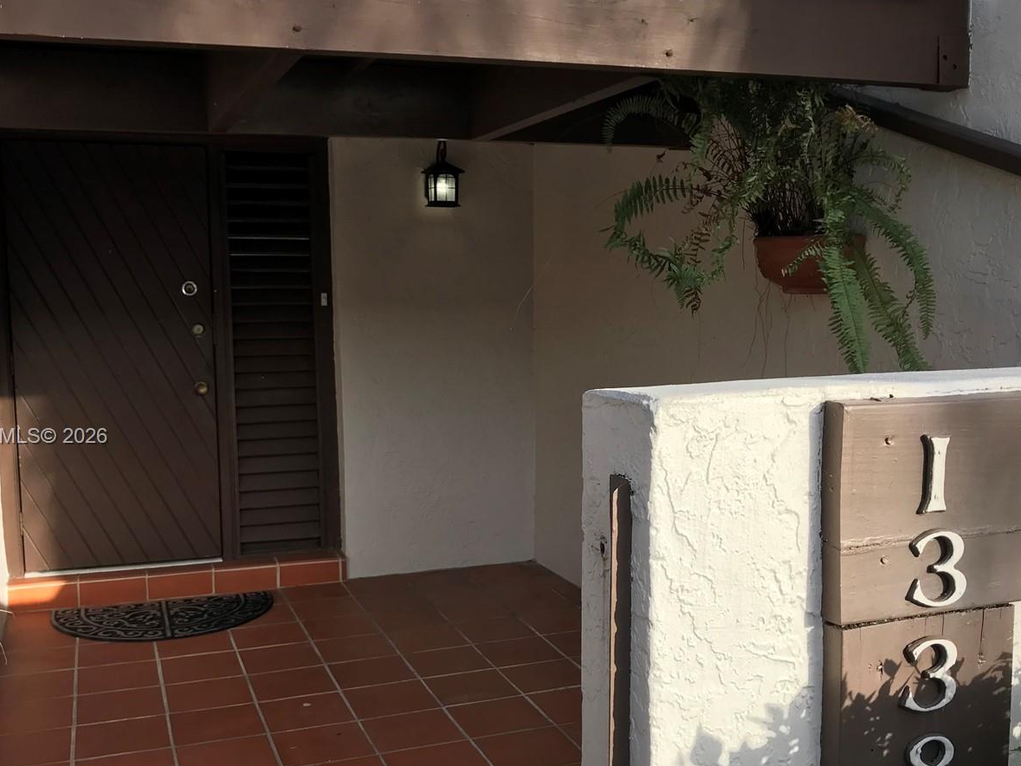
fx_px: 1121
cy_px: 438
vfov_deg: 37.6
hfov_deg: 49.0
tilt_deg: -8.3
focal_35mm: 38
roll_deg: +0.7
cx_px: 531
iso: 20
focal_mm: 3.99
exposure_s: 1/855
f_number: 1.8
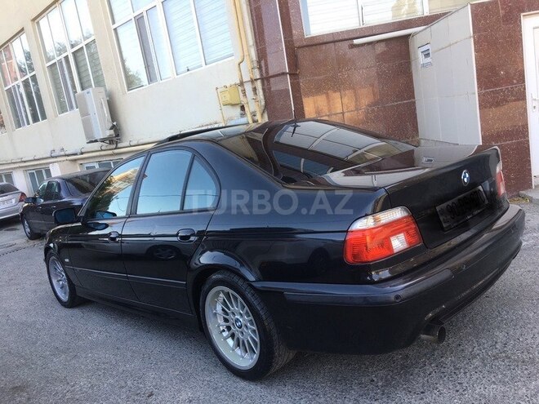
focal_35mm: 29
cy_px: 202
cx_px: 270
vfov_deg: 48.2
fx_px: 452
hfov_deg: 61.7
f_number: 2.2
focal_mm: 4.15
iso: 25
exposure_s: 1/133
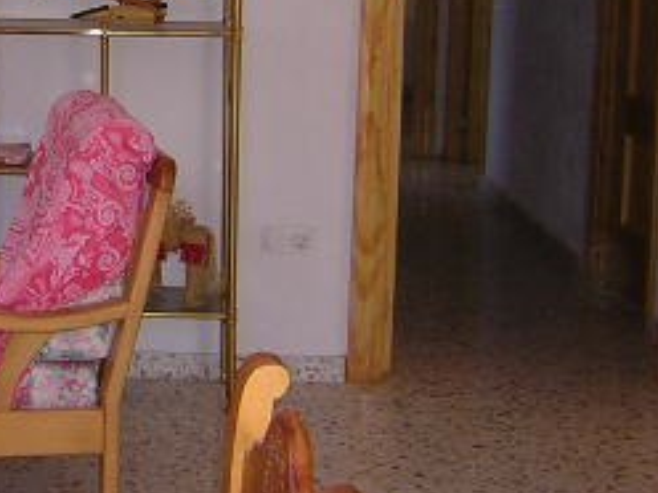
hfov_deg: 20.4
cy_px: 90
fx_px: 1768
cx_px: -16
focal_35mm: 93
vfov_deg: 15.8
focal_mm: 4.7
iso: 149
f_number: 2.6
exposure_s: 1/60.1
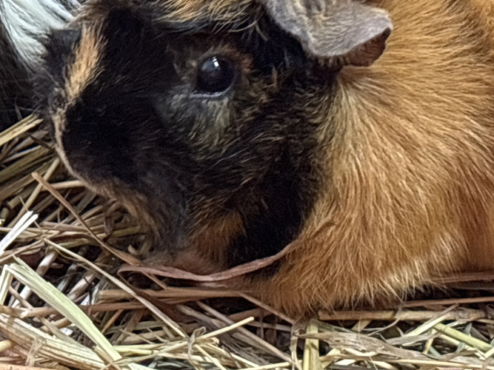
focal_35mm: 156
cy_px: -5
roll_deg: +2.3
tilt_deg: -41.0
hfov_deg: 12.6
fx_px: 2226
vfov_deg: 9.4
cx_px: 40
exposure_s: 1/40
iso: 160
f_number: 1.6
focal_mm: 5.96
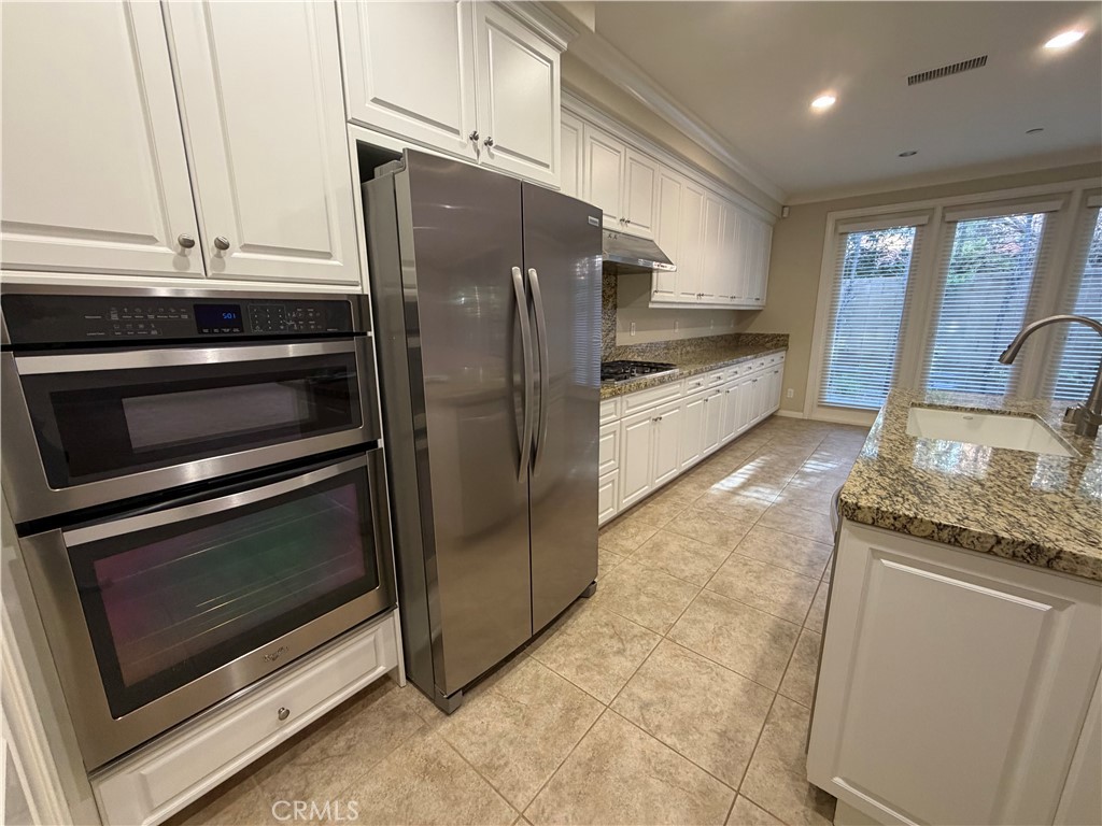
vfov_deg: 85.7
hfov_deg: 102.1
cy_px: 413
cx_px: 551
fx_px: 446
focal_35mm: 14
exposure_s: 1/60
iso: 250
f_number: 2.2
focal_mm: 2.22
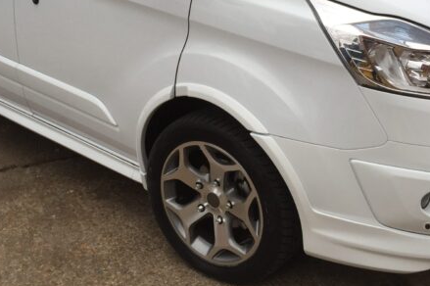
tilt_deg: -13.5
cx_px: 207
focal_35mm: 55
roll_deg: +1.6
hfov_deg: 36.3
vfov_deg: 23.8
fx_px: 656
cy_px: 20
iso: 32
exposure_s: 1/216
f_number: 2.2
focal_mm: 4.15
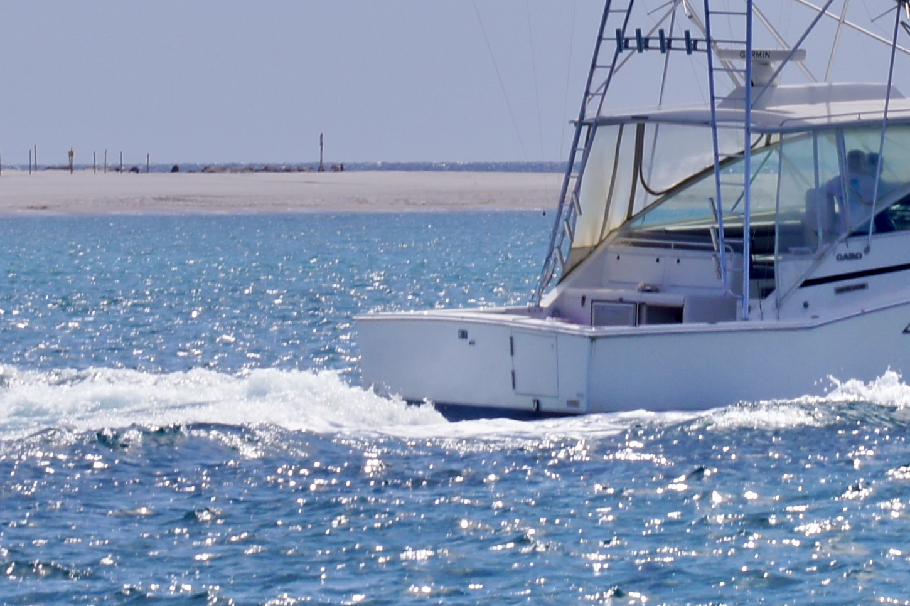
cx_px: 600
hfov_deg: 6.3
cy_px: 31
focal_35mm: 328
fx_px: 8289
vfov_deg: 4.2
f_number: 13
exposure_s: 1/320
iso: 100
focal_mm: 70
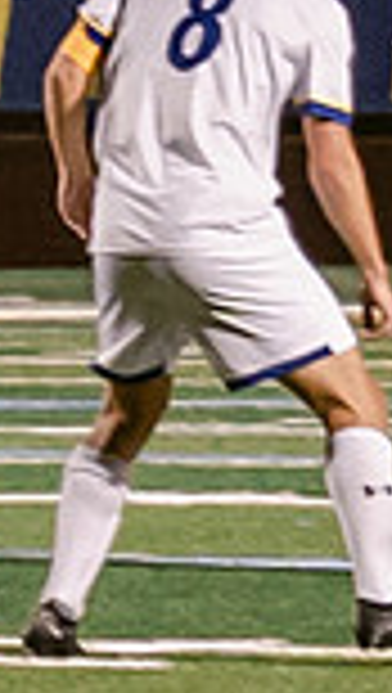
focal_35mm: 1234
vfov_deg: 1.7
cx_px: 1471
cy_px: 832
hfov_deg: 1.0
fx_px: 22728
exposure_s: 1/250
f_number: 3.2
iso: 2500
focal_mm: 70
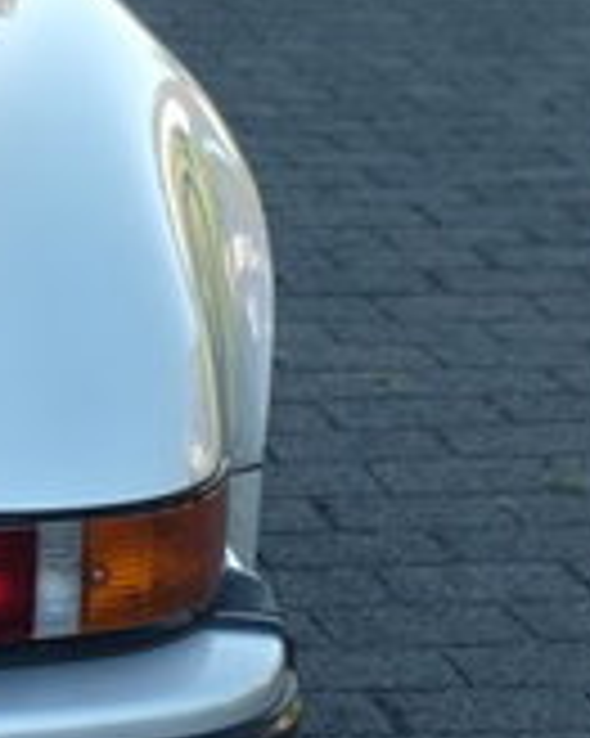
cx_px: -712
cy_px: 261
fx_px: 5200
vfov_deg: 8.1
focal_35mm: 238
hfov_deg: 6.3
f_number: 3.6
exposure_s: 1/120
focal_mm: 35.8
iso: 200
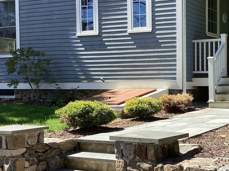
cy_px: 105
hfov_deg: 28.9
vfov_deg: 22.5
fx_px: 430
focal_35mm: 65
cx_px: 195
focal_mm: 3.3
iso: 25
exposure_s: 1/529
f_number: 2.4
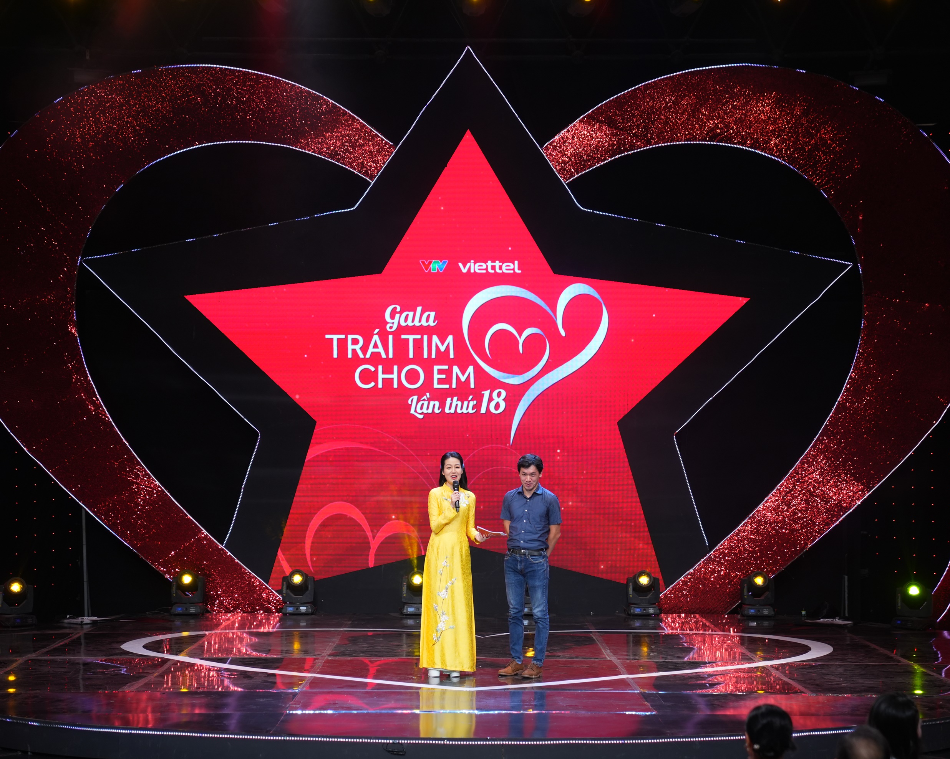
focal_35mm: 74
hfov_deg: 25.7
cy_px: 383
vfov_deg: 20.7
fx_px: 2080
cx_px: 472
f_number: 2.8
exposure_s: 1/160
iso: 640
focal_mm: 65
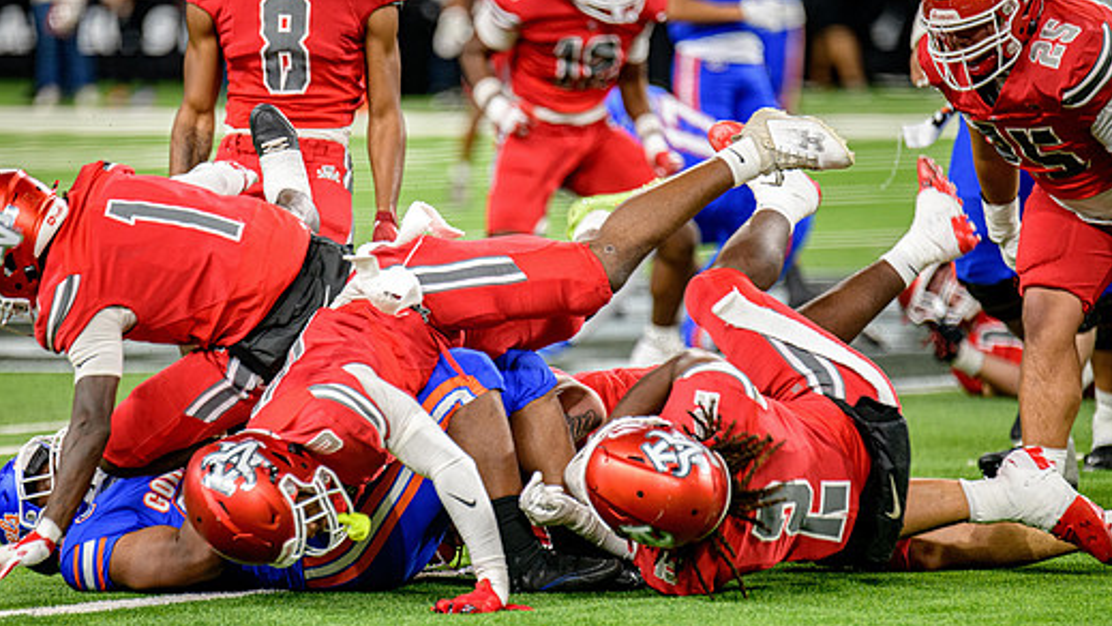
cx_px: 499
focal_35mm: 351
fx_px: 10350
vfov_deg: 3.5
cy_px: 387
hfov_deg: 6.1
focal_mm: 300
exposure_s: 1/400
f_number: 2.8
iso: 1250
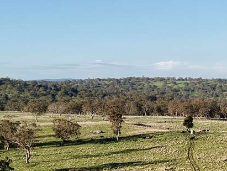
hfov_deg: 17.4
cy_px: 175
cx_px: 180
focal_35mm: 112
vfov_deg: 13.1
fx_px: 735
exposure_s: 1/2500
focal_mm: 8.67
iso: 170
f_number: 1.8
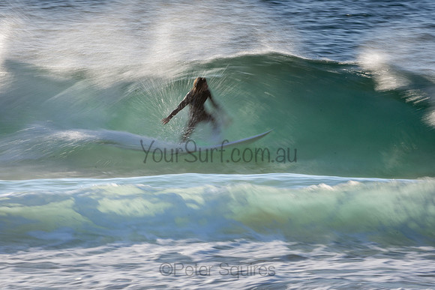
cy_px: 132
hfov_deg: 3.1
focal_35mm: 672
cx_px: 192
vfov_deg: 2.0
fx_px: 8117
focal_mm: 390
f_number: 25
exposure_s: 1/25
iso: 100
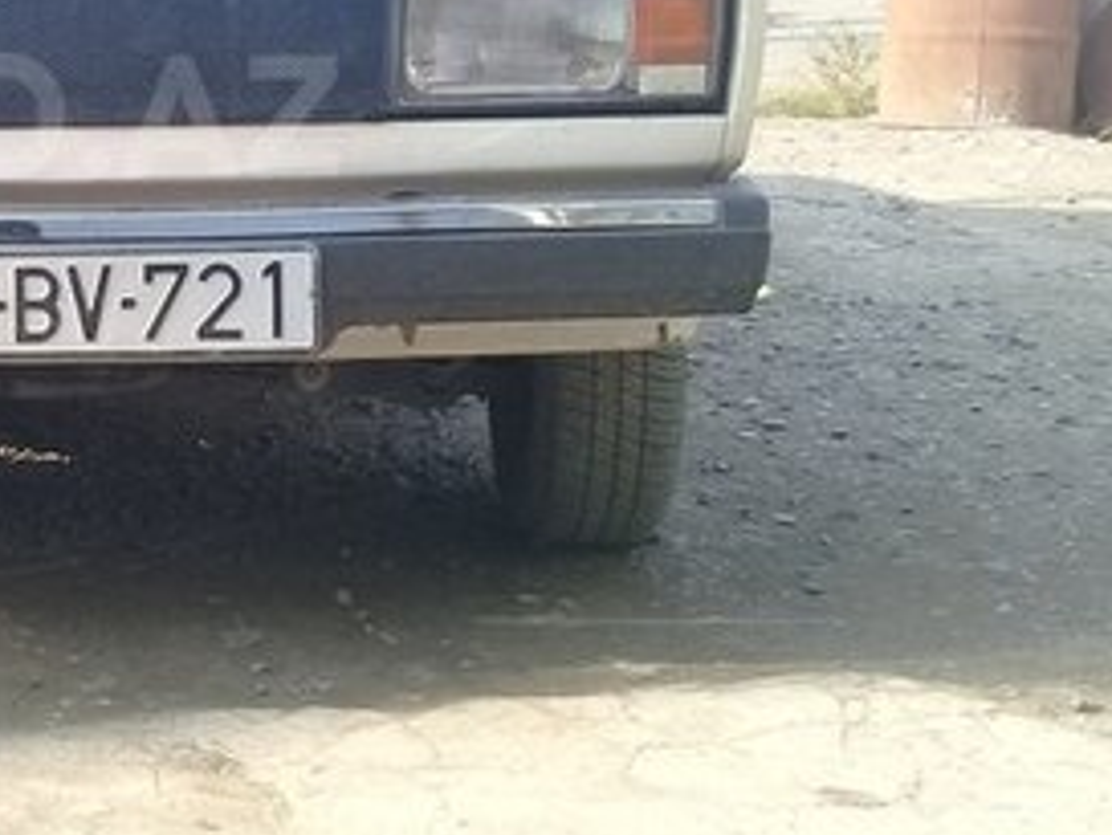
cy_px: 116
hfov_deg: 24.4
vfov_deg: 19.4
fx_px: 2410
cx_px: -77
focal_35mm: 75
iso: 50
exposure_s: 1/245
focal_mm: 3.3
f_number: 2.2
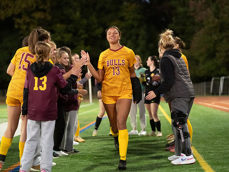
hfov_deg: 19.6
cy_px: 86
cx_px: 114
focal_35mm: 100
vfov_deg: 14.9
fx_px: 661
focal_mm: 92
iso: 16000
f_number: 2.8
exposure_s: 1/640
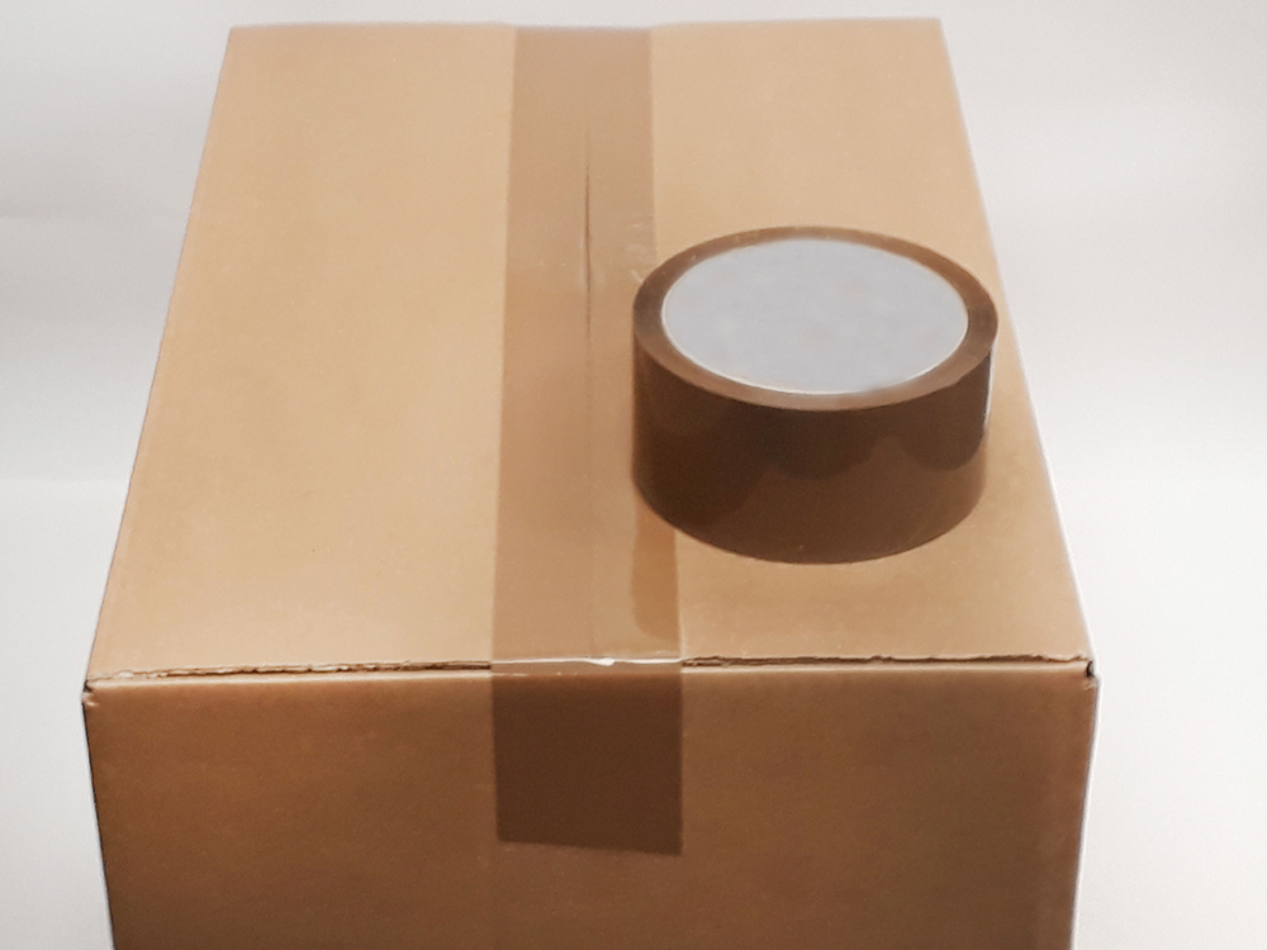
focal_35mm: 27
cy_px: 475
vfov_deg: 51.4
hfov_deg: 65.3
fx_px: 988
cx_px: 634
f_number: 1.9
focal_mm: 3.6
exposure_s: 1/33
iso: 50
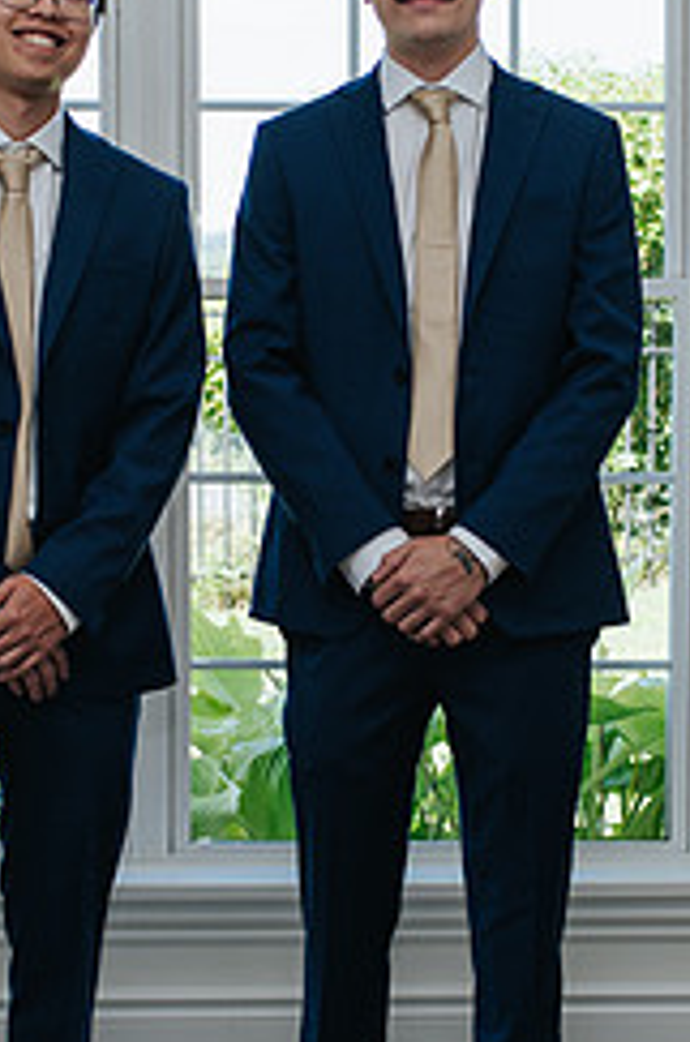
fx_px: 3176
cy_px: 595
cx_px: 250
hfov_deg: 12.4
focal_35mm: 110
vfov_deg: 18.6
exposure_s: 1/200
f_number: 3.5
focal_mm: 35
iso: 110
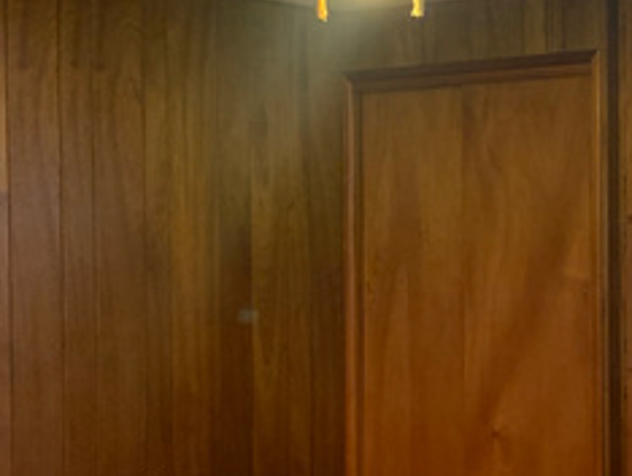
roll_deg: +0.2
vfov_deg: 20.8
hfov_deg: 26.7
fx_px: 1298
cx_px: 527
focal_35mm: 71
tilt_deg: -2.3
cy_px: 249
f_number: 1.8
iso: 400
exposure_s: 1/40
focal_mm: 4.25
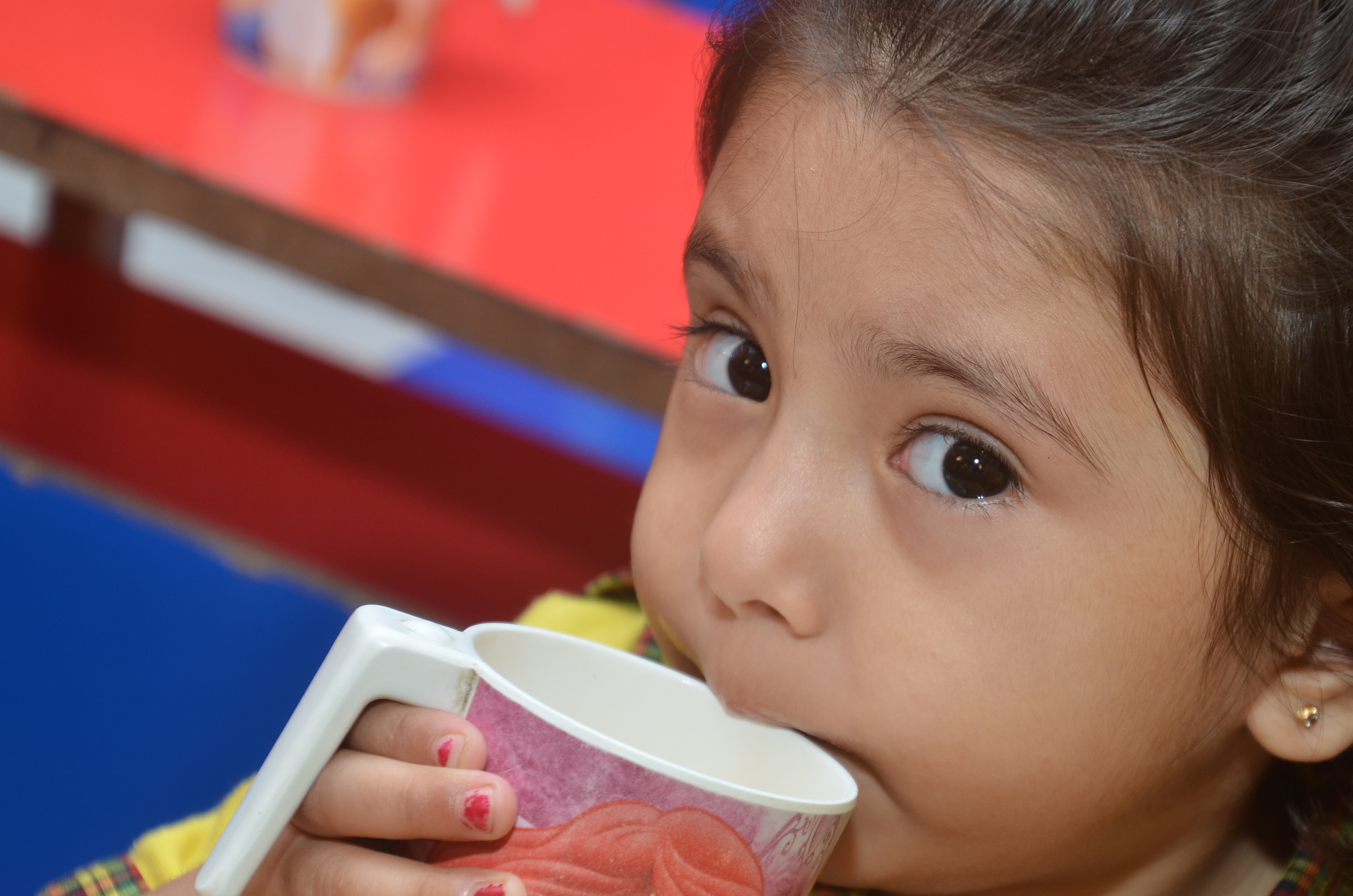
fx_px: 4351
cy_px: 533
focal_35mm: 116
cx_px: 832
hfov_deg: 17.7
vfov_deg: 11.8
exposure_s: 1/250
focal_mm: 62
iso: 200
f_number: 5
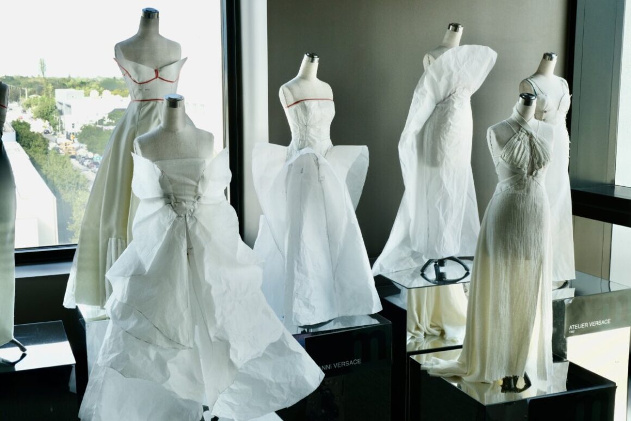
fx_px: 754
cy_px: 210
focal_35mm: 43
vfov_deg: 31.2
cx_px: 316
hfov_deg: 45.4
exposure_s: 1/60
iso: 640
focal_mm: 28.9
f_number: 13
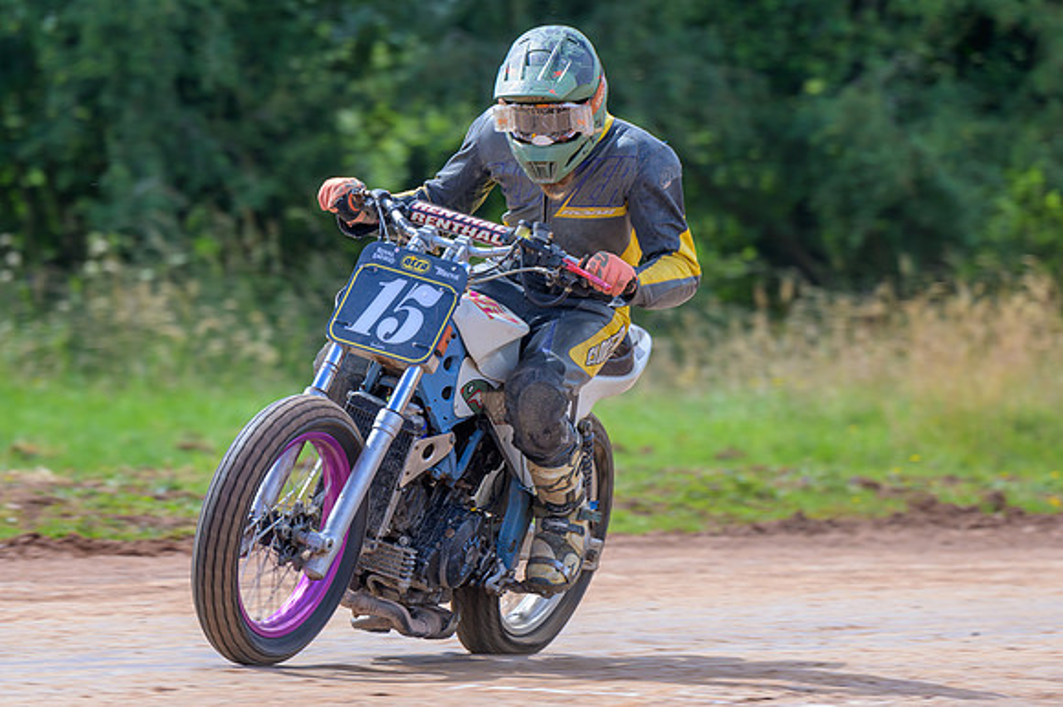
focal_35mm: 353
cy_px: 387
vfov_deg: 3.9
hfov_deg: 5.8
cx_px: 511
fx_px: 10407
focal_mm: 190
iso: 110
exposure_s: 1/400
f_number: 4
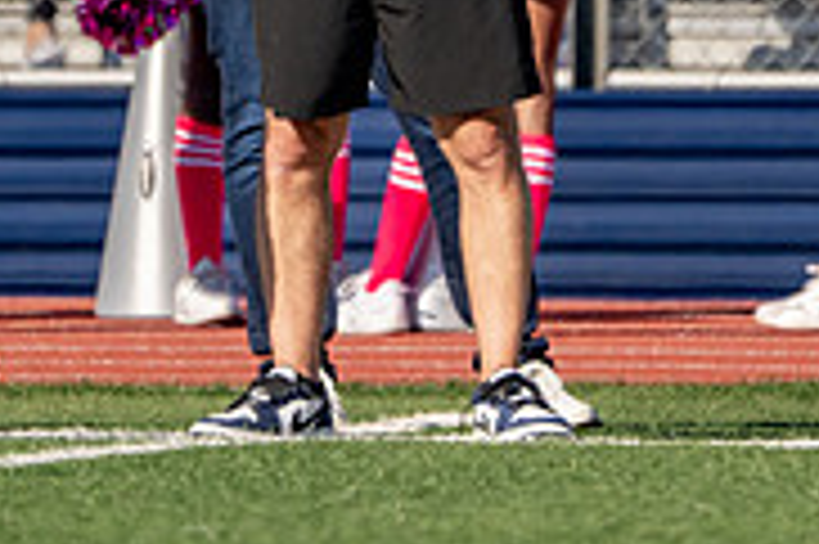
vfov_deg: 0.9
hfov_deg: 1.3
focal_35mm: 1544
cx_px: 292
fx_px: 35094
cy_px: -270
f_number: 5.6
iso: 320
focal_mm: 400
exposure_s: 1/2500
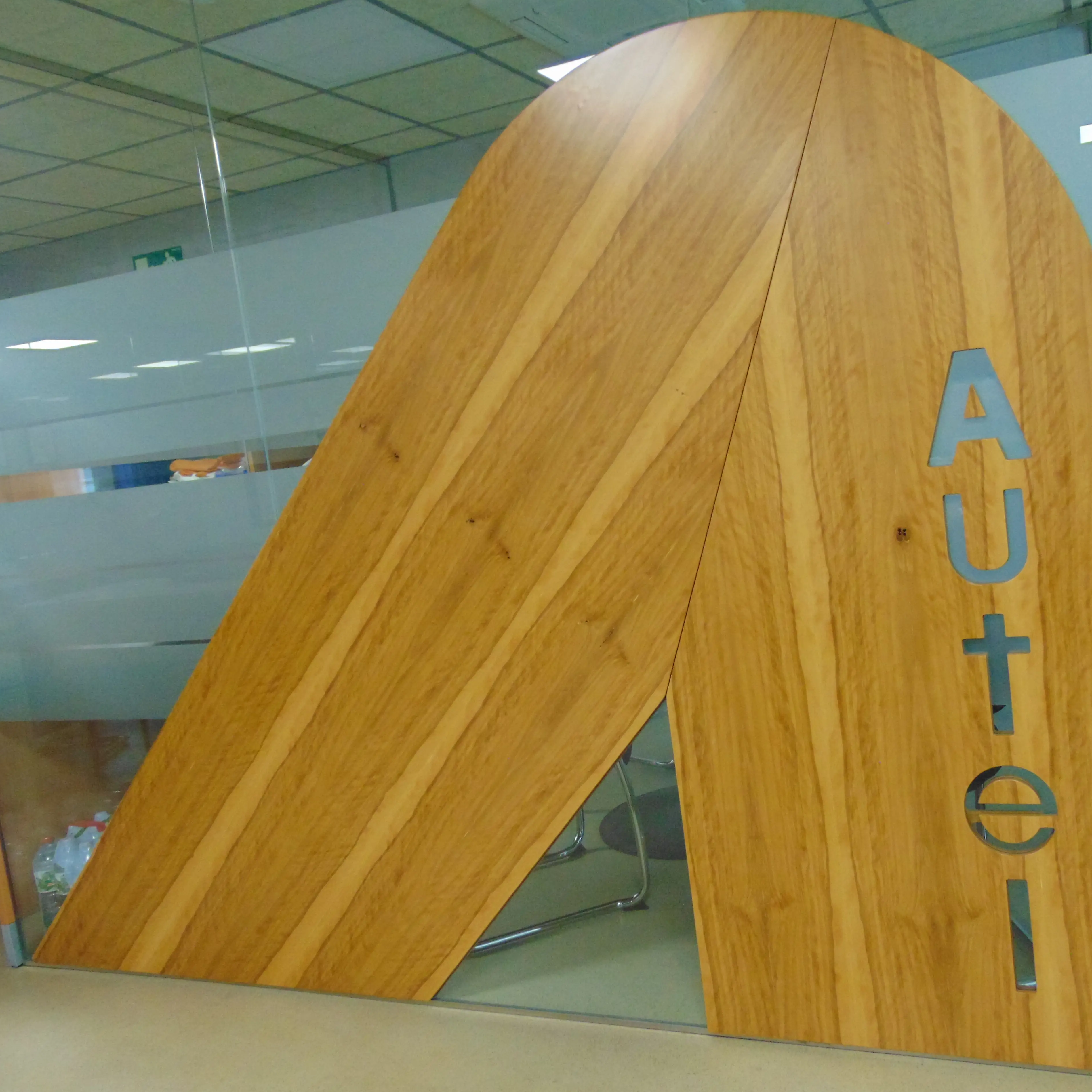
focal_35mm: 30
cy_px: 544
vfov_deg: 54.0
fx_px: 1071
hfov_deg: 53.5
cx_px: 670
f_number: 3
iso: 320
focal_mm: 4.5
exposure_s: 1/30
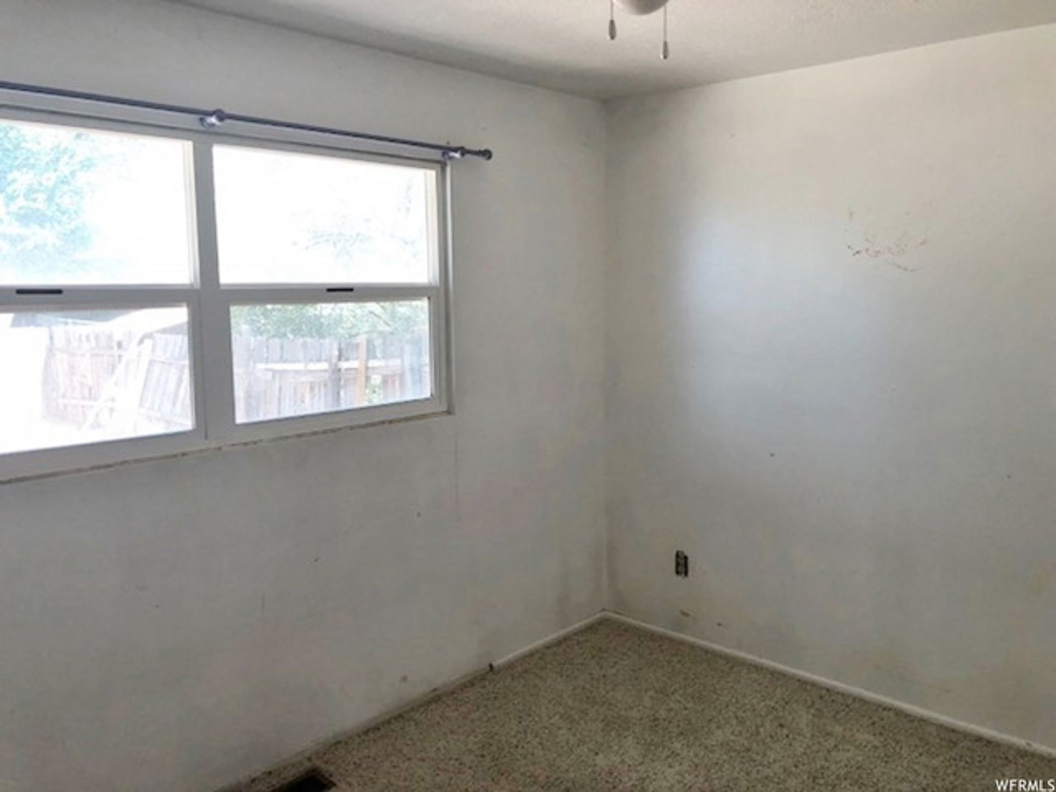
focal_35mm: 28
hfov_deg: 63.4
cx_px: 528
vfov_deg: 49.7
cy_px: 396
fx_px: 854
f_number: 1.8
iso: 50
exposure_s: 1/120
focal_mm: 3.99
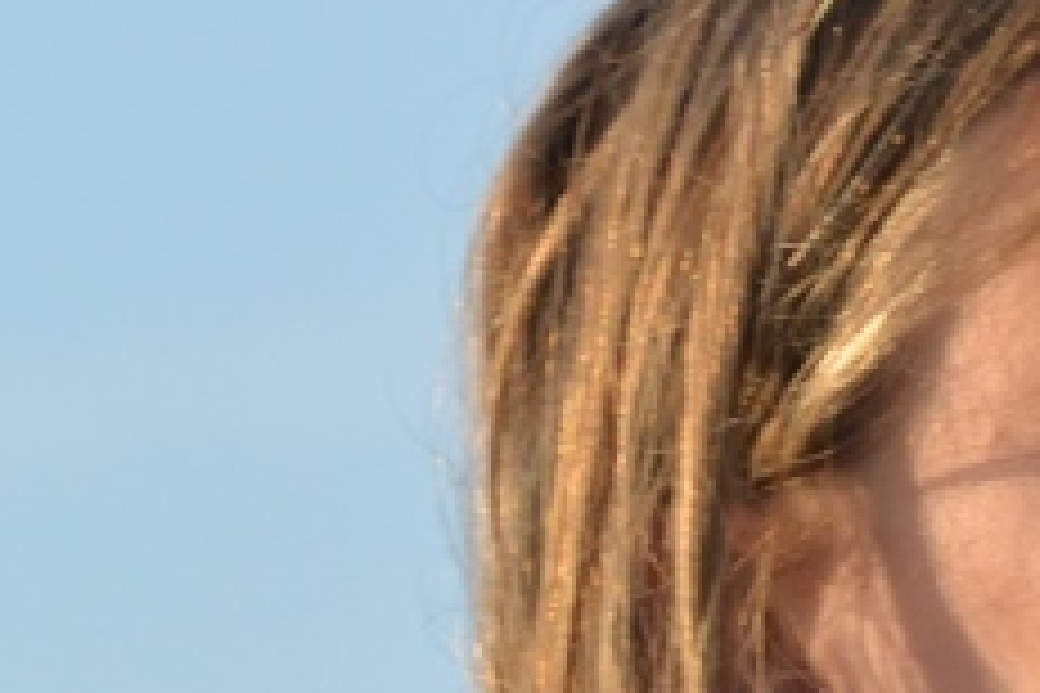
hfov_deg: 2.0
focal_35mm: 1027
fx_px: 29667
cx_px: 1639
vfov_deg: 1.3
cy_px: 587
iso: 160
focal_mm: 110
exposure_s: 1/500
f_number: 5.6
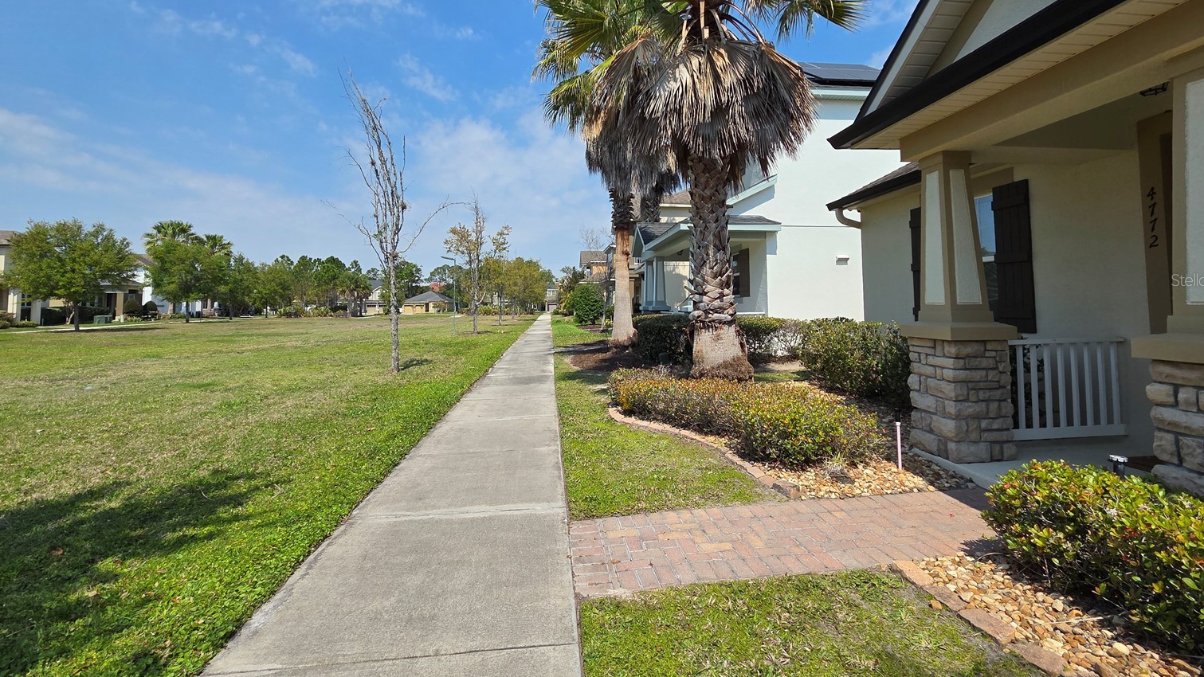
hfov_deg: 103.0
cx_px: 609
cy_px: 280
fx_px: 479
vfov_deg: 70.0
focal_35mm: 15
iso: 50
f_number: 2.2
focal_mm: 2.2
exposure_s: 1/2600
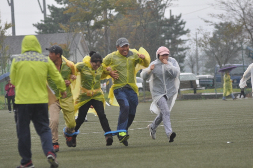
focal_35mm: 300
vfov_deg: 4.6
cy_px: 84
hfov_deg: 6.9
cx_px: 126
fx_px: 2106
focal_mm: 200
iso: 800
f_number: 4
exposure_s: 1/1000
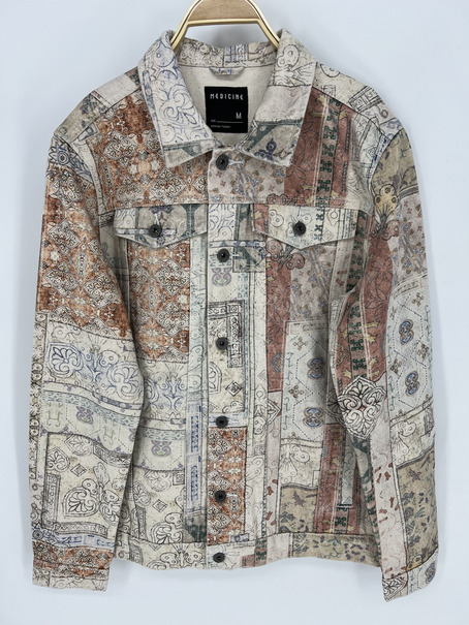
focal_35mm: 26
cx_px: 234
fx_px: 470
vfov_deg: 67.3
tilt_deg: -14.0
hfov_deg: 53.1
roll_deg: +0.7
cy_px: 312
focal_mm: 5.7
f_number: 1.5
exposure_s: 1/614
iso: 50
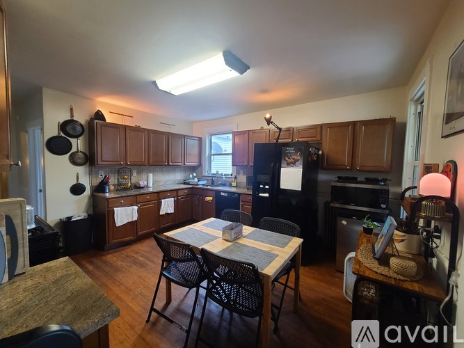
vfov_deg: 89.9
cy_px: 174
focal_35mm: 13
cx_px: 232
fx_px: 174
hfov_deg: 106.2
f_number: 2.2
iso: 250
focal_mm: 2.2
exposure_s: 1/60
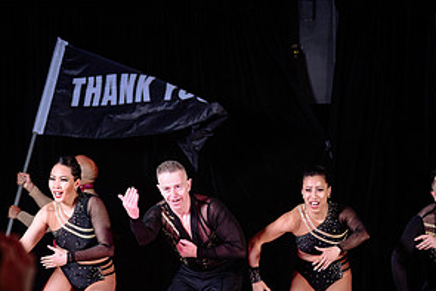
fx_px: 1781
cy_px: 230
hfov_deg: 14.0
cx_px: 185
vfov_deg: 9.3
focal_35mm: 147
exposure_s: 1/200
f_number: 3.2
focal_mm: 70
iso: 400
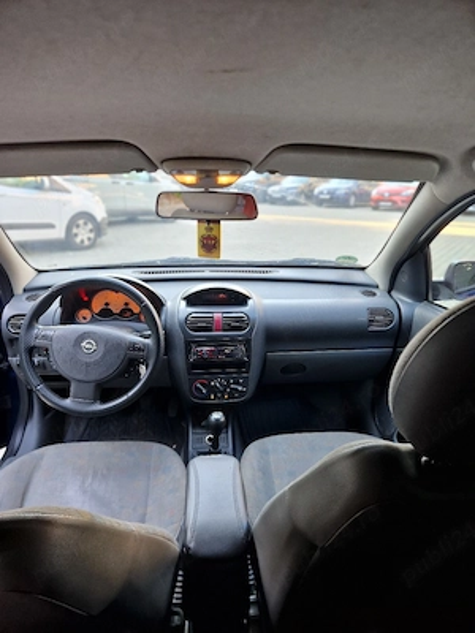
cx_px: 238
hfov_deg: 58.9
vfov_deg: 73.9
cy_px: 316
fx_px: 421
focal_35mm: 23
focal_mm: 5.4
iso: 125
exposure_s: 1/100
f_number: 1.8
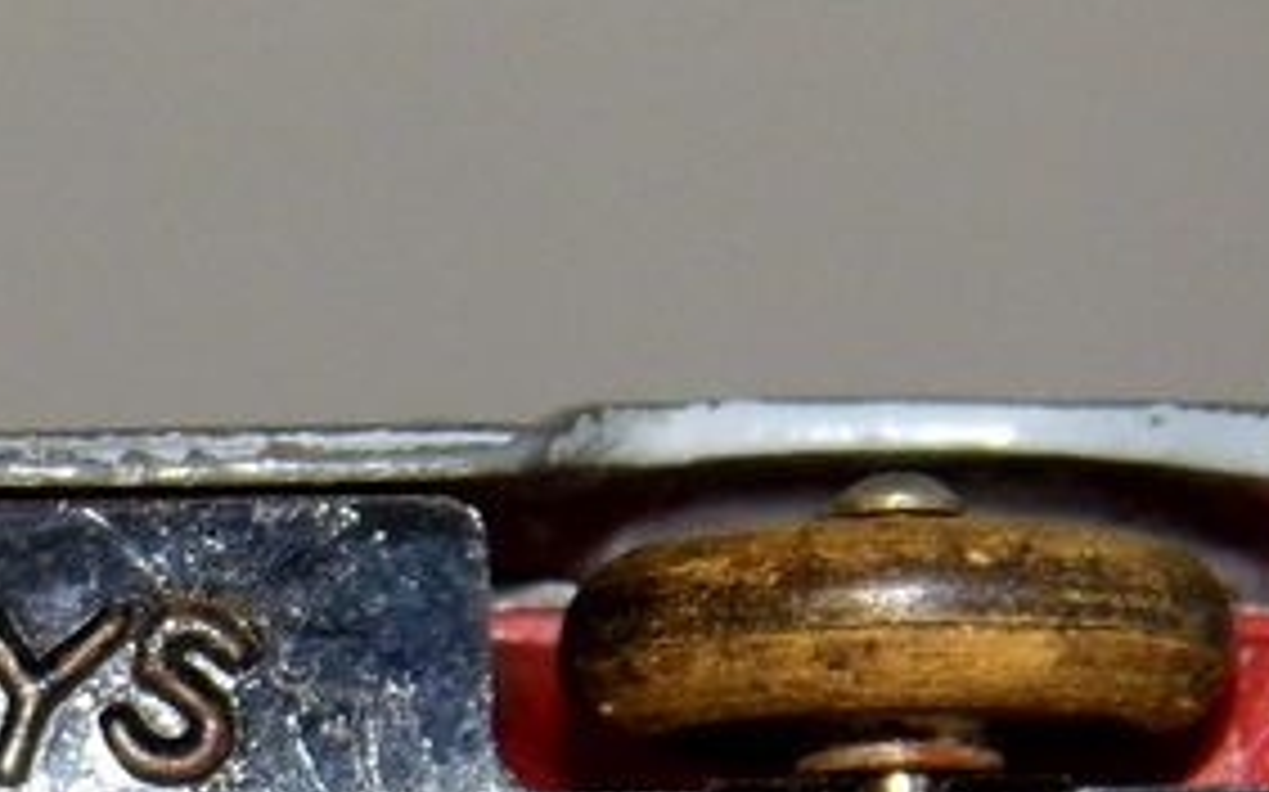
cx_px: -522
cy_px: 1166
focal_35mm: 399
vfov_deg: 3.3
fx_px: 13794
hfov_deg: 5.2
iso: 100
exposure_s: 1/60
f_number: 4.5
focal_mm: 19
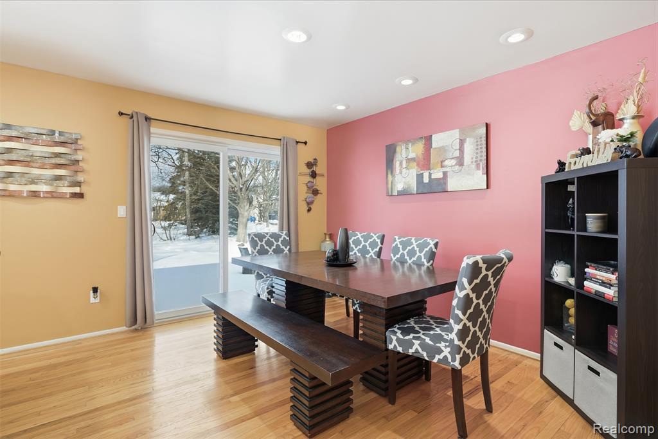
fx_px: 329
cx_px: 329
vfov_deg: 67.3
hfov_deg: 90.0
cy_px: 220
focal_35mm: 18
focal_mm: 18
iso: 400
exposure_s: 1/200
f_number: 8
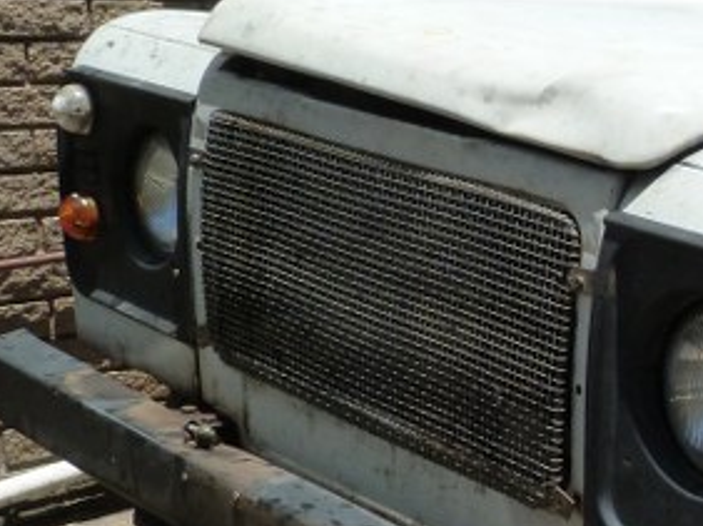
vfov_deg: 20.6
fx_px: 1441
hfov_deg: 23.3
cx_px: 982
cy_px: 339
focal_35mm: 71
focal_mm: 4.5
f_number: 5.6
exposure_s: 1/320
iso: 125
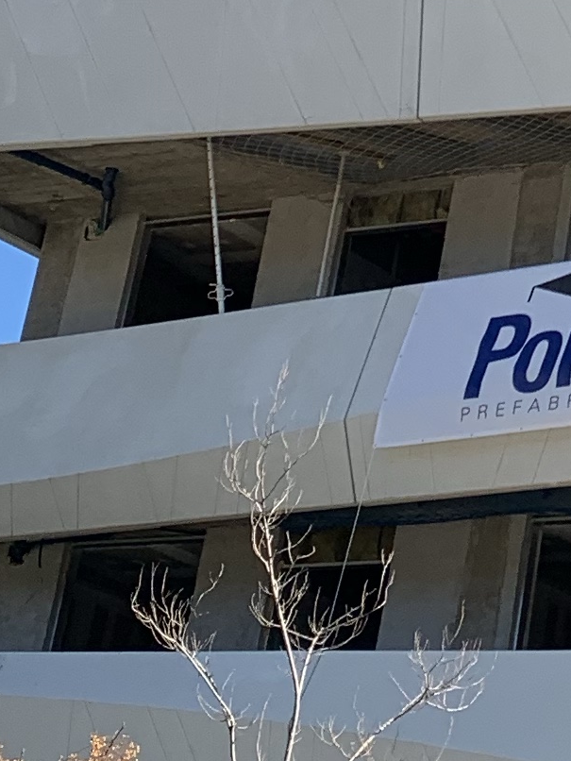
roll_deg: -5.0
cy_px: -326
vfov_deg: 14.3
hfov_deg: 10.9
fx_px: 2858
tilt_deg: +31.0
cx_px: 909
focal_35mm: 130
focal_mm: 4.25
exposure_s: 1/1748
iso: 25
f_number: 1.8
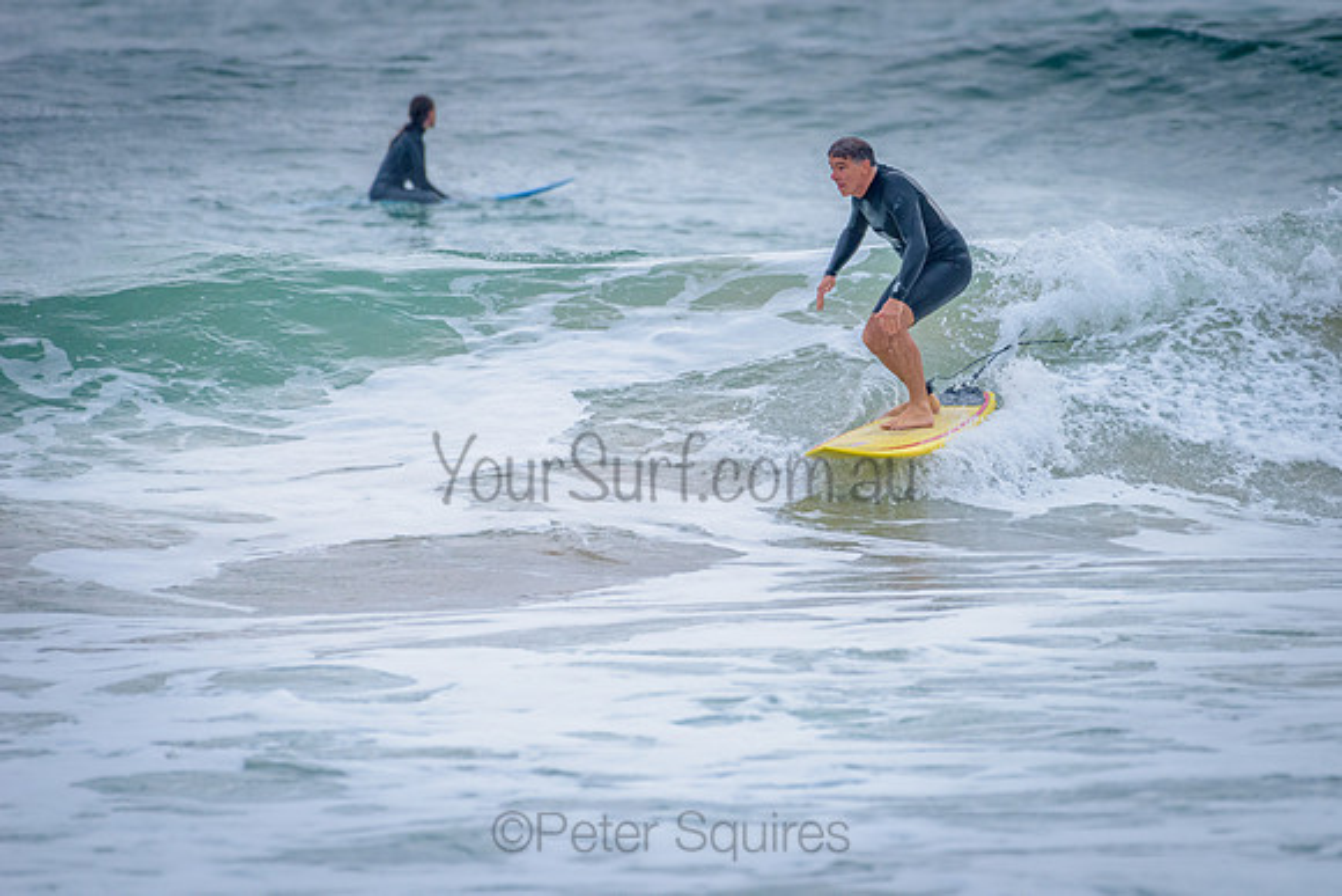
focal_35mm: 613
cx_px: 823
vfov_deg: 2.2
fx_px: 22852
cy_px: 347
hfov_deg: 3.4
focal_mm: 500
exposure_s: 1/2000
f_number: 5.6
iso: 800
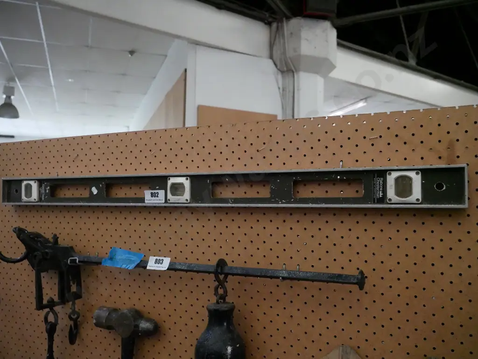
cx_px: 239
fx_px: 470
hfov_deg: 53.9
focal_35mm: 34
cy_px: 180
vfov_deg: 41.8
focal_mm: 17
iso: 6400
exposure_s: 1/400
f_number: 5
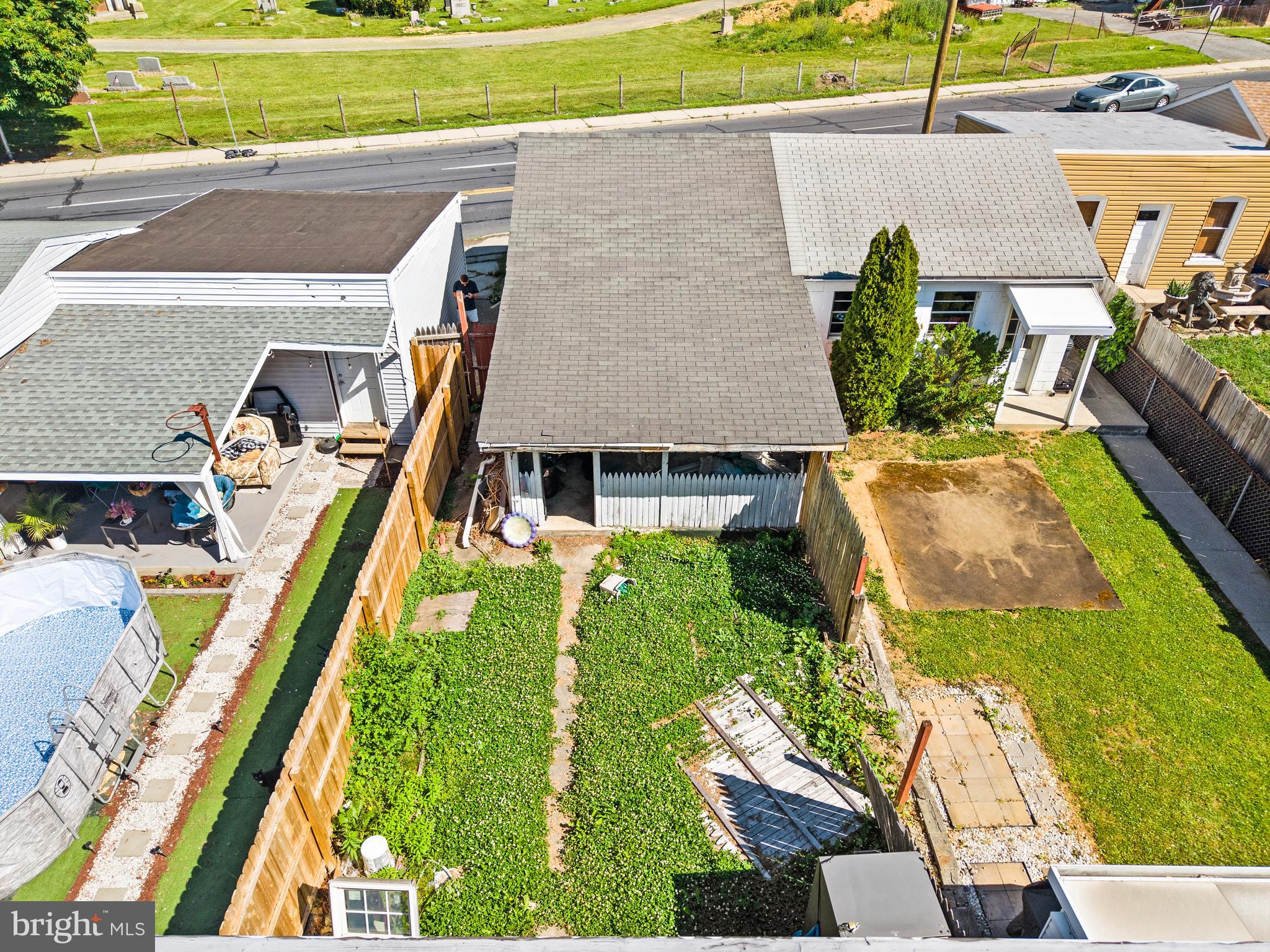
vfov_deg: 56.8
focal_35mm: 24
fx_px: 881
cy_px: 476
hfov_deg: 71.6
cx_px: 635
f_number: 1.8
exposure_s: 1/4000
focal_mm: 8.67
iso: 160
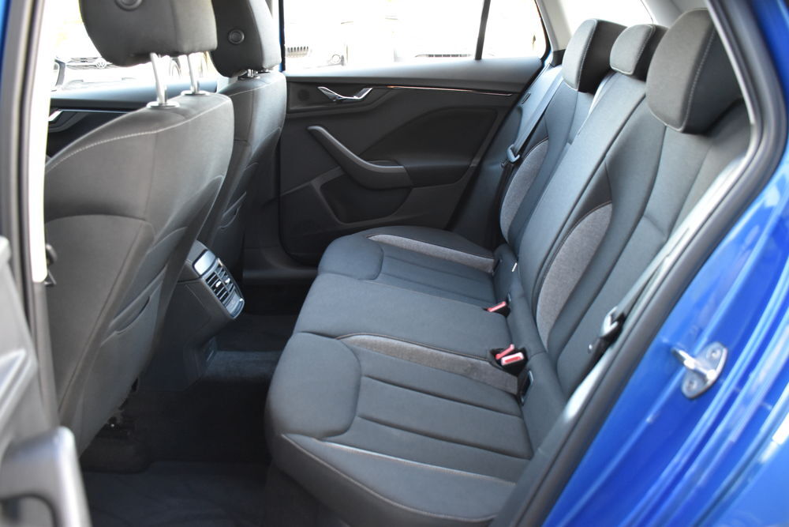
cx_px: 394
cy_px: 264
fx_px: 658
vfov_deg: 43.6
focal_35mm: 30
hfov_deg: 61.9
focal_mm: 20
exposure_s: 1/60
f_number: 3.5
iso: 1800
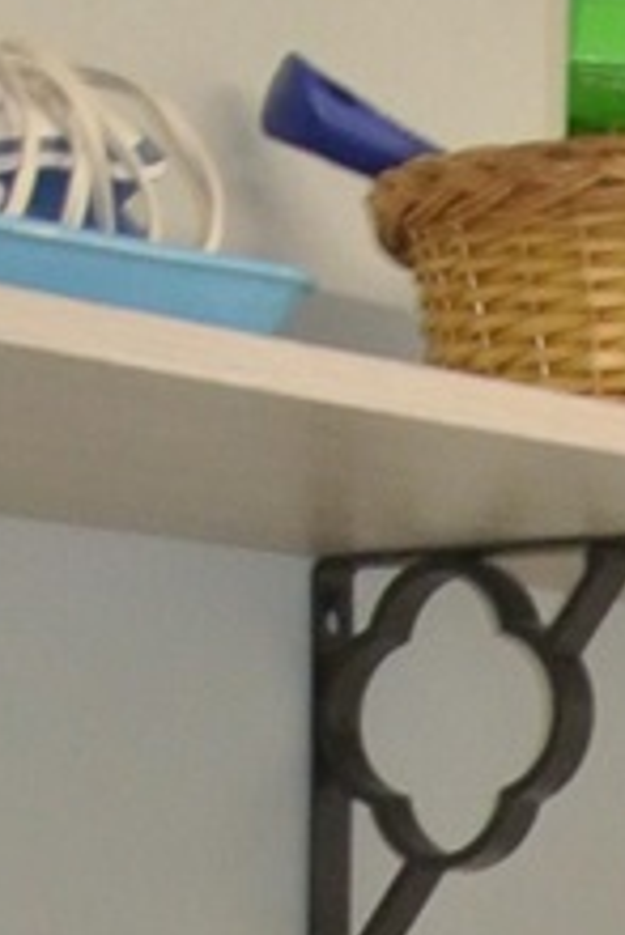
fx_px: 6344
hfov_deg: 5.6
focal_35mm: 244
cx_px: 689
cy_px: 2372
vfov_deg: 7.7
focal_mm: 13.1
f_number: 4
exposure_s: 1/60
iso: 500
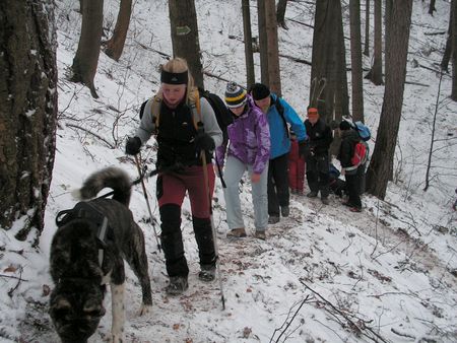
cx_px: 228
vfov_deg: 30.3
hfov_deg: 39.6
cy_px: 172
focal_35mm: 48
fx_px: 634
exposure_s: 1/50
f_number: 3.2
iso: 50
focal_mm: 8.1
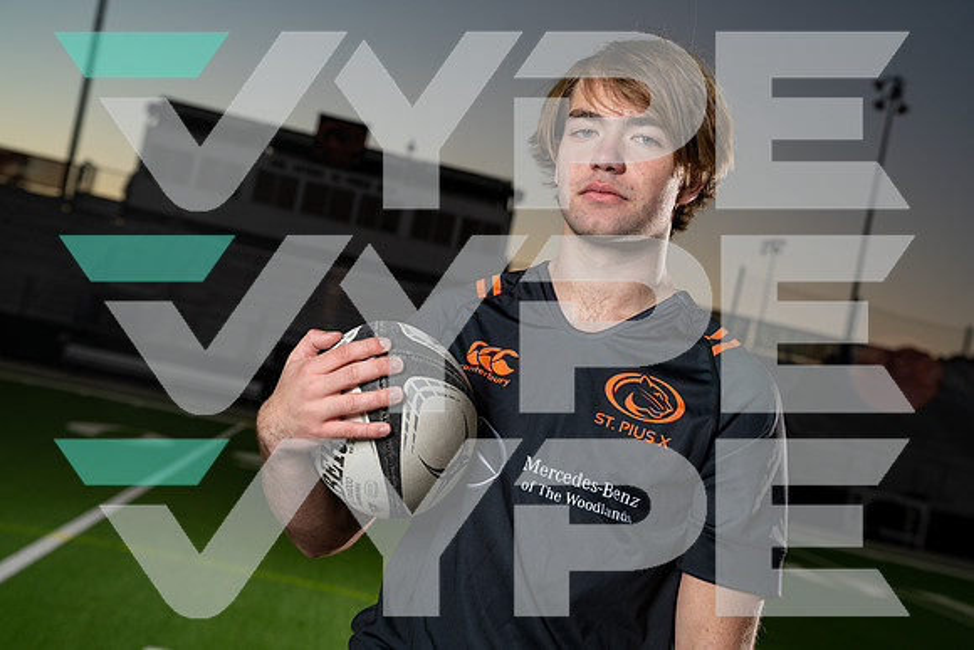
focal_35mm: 46
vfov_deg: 29.3
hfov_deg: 42.7
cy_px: 325
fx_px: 1245
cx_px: 487
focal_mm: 46
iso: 160
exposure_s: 1/250
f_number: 4.5
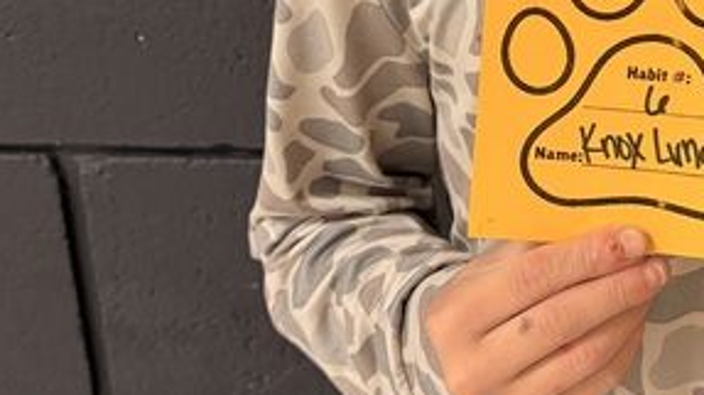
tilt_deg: -21.7
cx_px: 694
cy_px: -159
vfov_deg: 14.4
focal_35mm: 79
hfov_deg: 25.6
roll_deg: -0.1
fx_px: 1474
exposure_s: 1/60
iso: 160
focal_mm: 5.96
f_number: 1.6
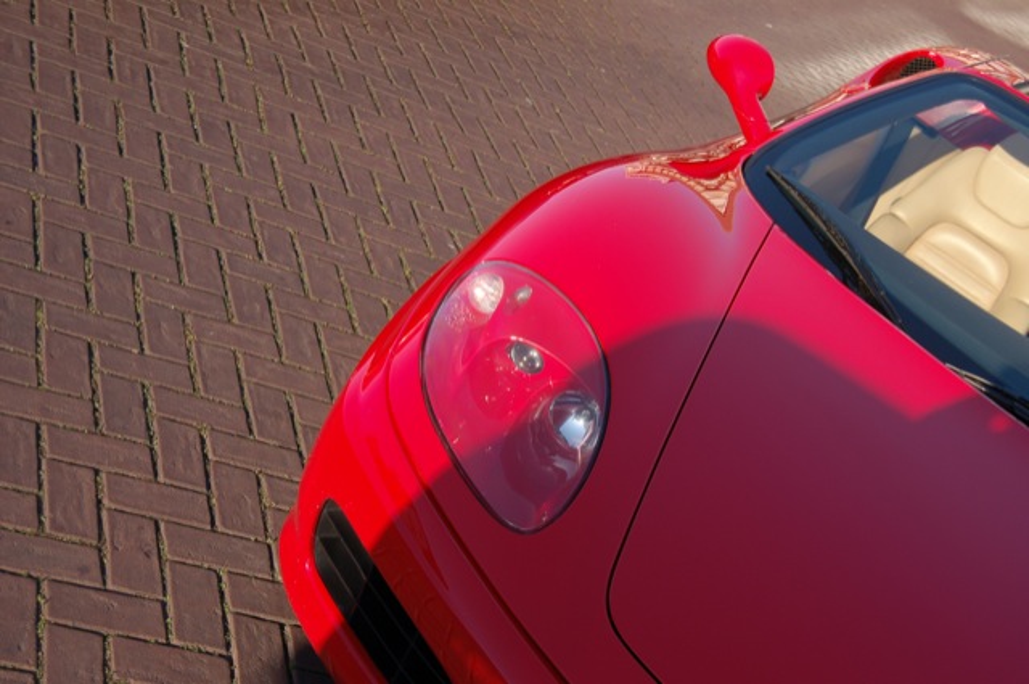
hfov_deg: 35.1
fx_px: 1627
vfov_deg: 23.7
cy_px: 342
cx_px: 514
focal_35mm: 57
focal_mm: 38
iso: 200
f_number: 7.1
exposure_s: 1/200
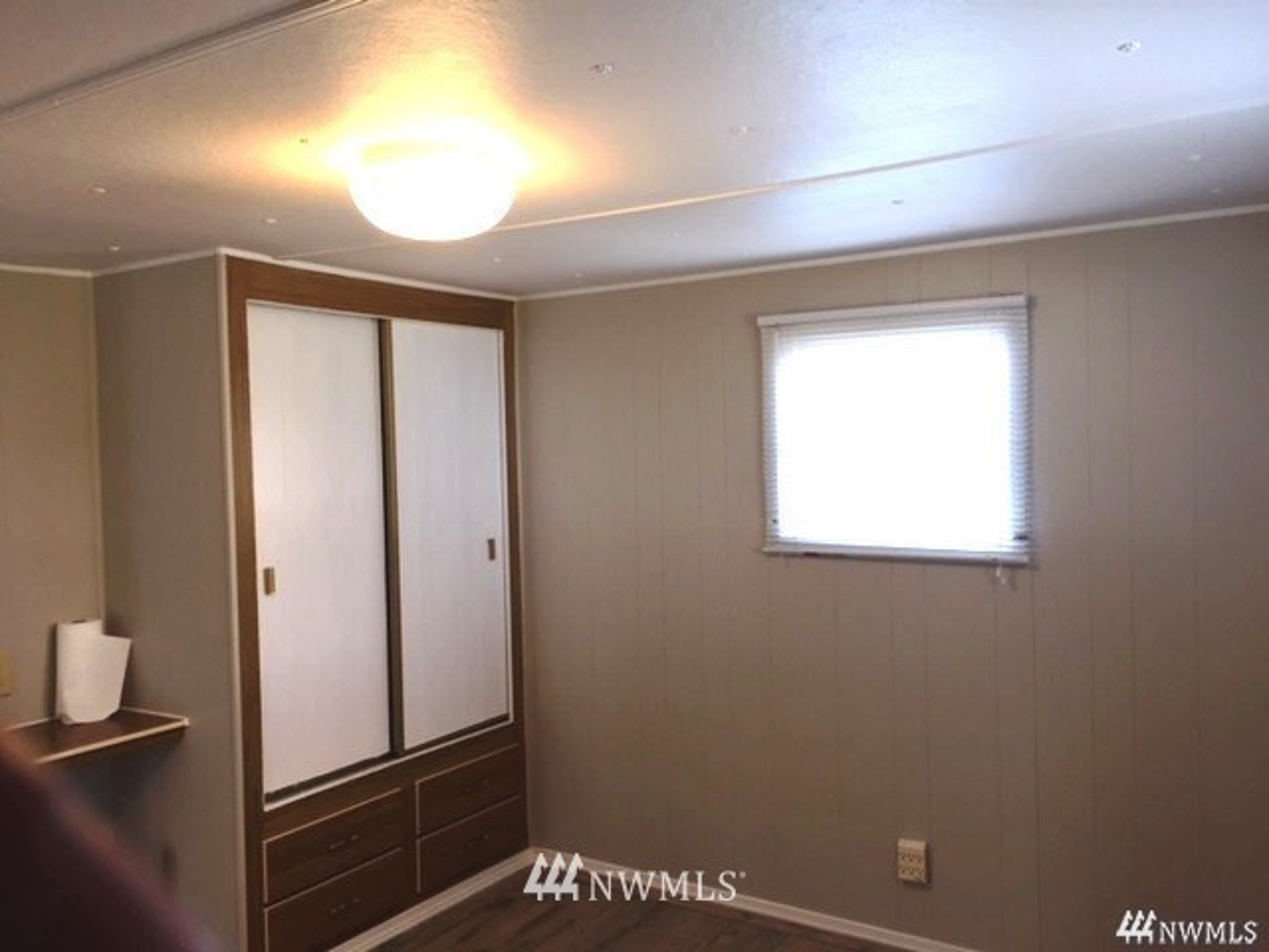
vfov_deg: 48.2
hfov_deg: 61.7
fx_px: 1063
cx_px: 634
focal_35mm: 29
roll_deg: +0.6
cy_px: 476
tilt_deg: -1.5
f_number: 2.2
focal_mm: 4.15
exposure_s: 1/40
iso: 32
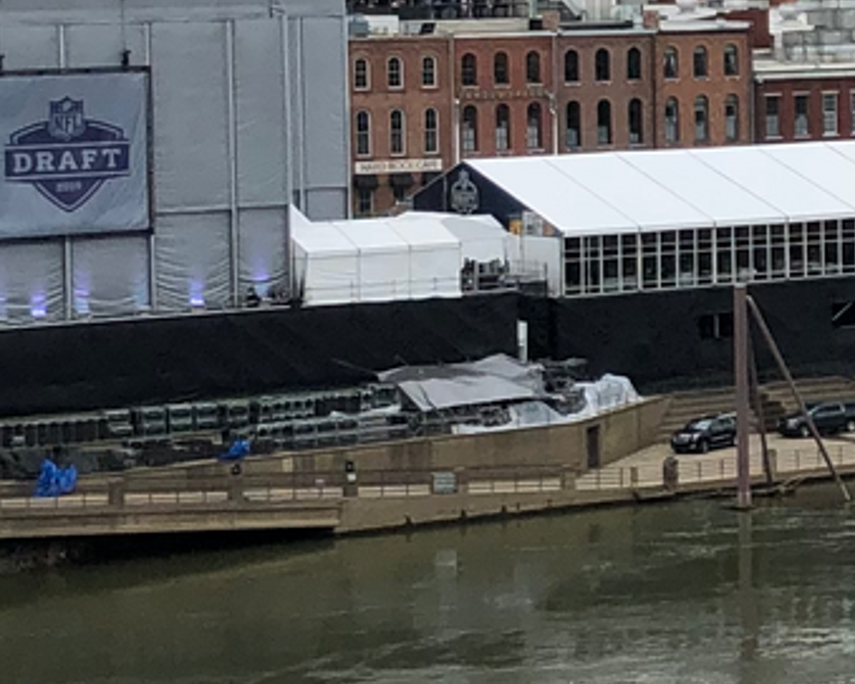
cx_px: 1420
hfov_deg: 11.7
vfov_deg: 9.9
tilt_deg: +1.6
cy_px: -8
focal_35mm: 155
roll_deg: +1.3
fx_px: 3921
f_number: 1.8
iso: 20
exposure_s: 1/747
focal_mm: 4
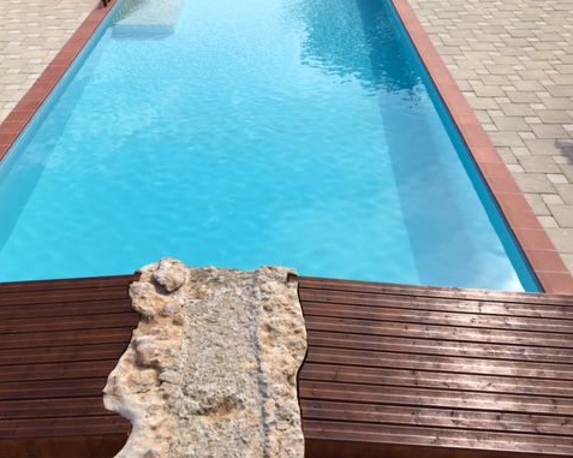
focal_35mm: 38
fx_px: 644
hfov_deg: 47.9
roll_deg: +0.9
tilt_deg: -29.7
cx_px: 256
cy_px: 173
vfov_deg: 38.9
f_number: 2.2
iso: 25
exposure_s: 1/1425
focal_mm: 4.15
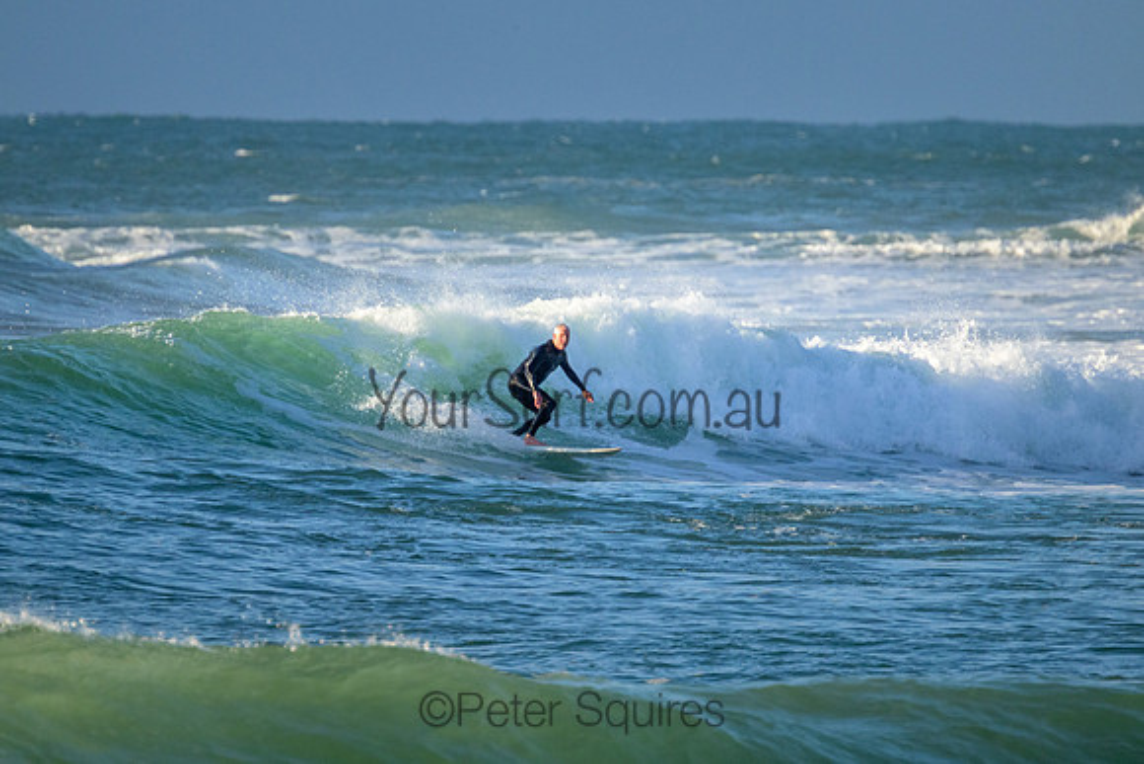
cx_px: 572
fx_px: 26196
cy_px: 382
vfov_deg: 1.7
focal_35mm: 824
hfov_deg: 2.5
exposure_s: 1/2000
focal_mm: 800
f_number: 11
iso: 2800
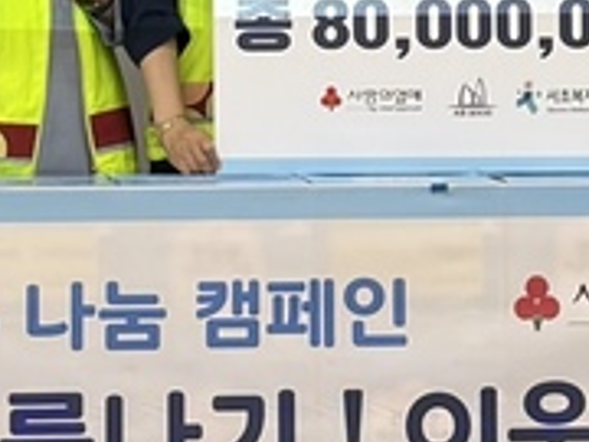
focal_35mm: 292
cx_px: 223
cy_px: -422
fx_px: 4968
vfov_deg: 5.0
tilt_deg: +4.0
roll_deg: +0.5
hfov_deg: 6.8
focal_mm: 5.96
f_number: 1.6
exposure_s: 1/60
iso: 50
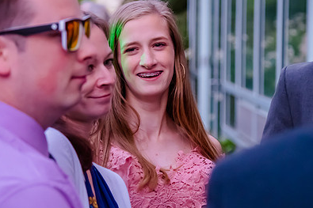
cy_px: 100
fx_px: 1312
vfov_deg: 9.1
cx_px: 97
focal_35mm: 151
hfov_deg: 13.6
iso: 5000
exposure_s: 1/320
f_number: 4
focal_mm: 78
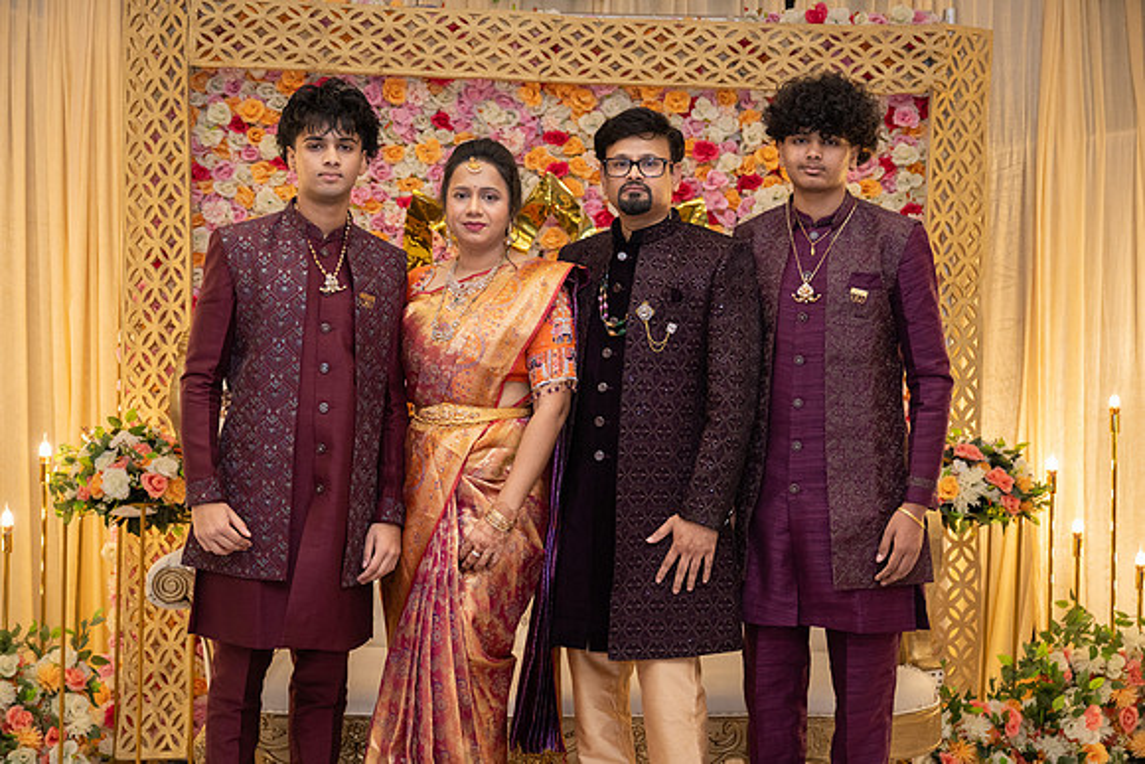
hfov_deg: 36.1
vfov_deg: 24.6
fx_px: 1755
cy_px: 382
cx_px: 572
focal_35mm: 55
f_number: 3.5
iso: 1000
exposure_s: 1/160
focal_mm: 55
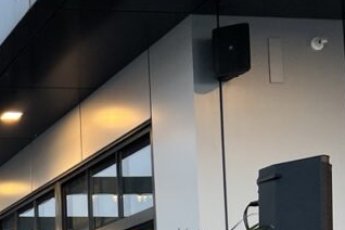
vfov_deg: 14.8
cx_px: -154
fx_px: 834
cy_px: 324
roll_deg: +1.4
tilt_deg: +3.8
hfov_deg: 20.4
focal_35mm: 87
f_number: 1.5
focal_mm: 5.7
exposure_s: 1/120
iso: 125
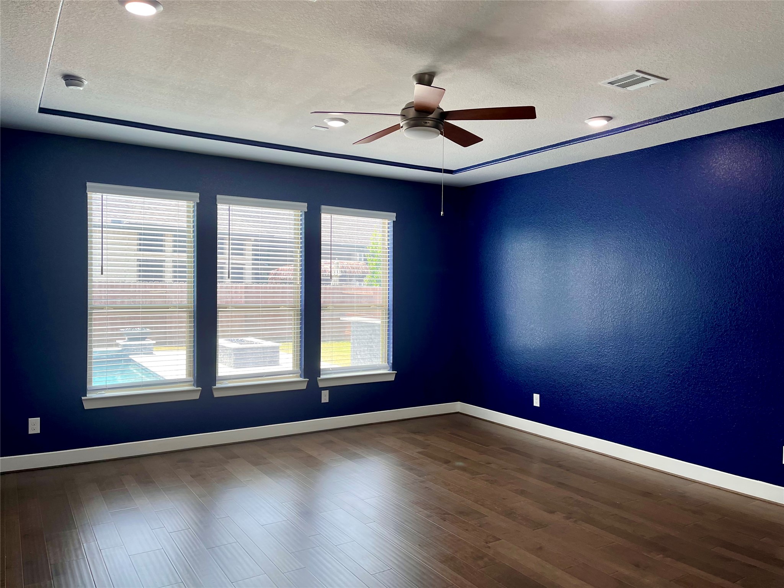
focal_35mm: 26
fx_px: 589
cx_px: 392
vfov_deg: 53.1
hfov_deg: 67.3
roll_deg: -0.8
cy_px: 294
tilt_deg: -1.4
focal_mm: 5.1
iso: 32
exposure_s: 1/124
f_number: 1.6
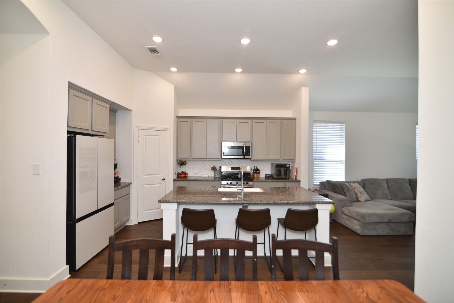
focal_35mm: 16
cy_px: 152
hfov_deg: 96.7
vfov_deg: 73.8
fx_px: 202
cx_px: 227
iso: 100
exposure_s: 1/40
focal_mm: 16
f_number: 2.8
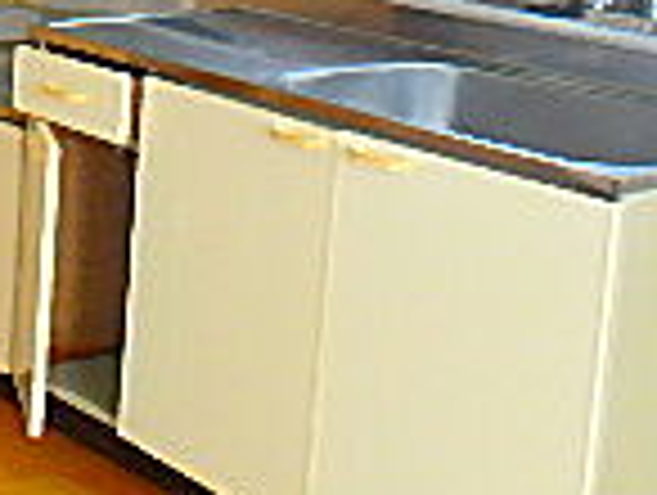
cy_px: -32
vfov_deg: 15.7
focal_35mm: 92
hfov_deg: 17.6
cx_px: -490
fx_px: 1749
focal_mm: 3.7
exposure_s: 1/60
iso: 200
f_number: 3.5
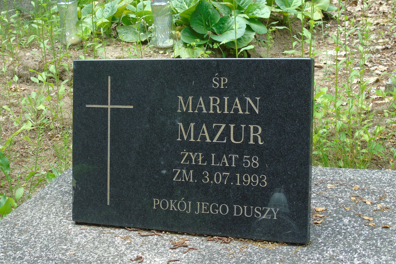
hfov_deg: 31.0
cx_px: 197
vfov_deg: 20.9
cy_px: 134
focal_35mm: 65
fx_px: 715
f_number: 4.5
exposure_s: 1/40
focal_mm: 11
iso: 80
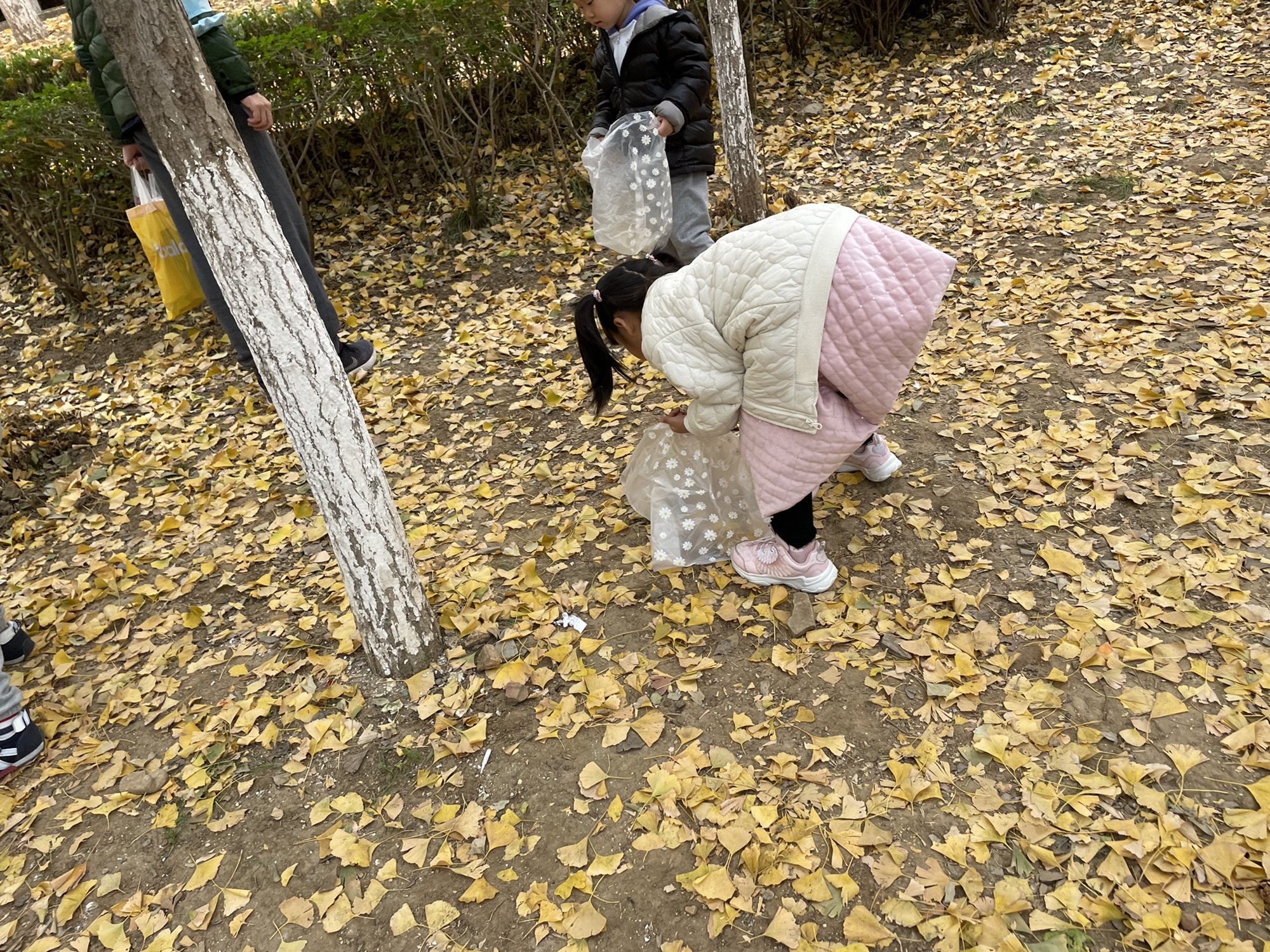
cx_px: 635
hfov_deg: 67.3
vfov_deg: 53.1
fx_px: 954
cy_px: 476
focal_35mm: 26
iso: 32
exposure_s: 1/232
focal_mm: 4.2
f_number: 1.6
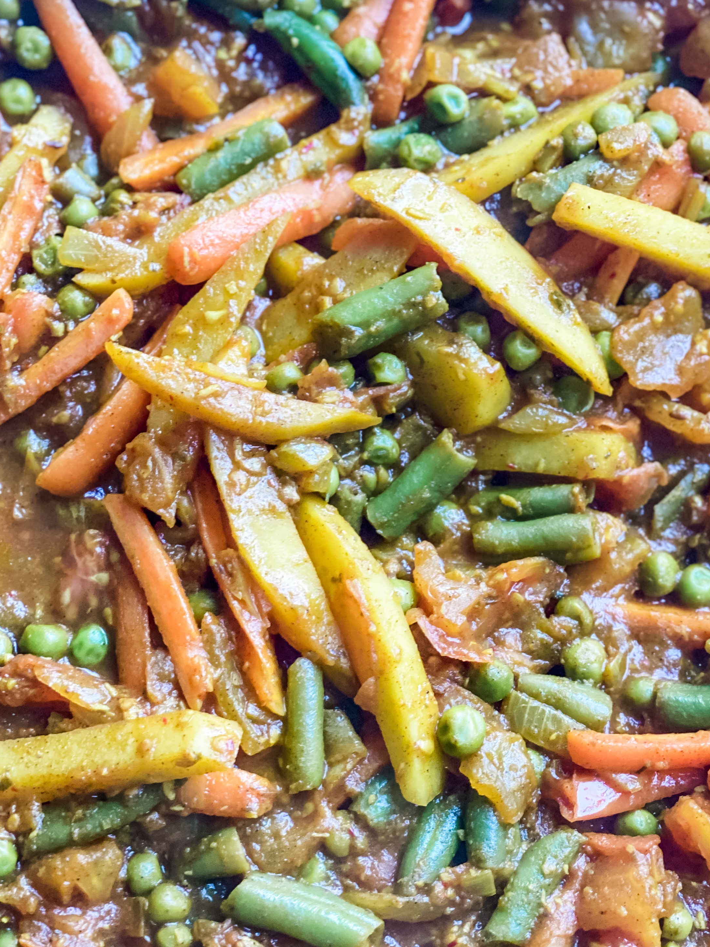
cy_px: 523
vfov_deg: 27.0
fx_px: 1969
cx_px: 401
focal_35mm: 72
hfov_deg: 20.4
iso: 250
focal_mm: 6
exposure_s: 1/40
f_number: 2
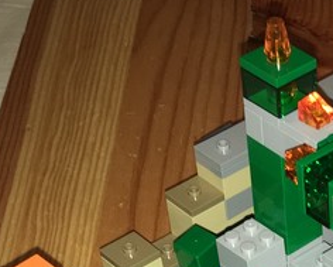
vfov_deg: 13.2
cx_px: 416
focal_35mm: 108
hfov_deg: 16.9
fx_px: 1065
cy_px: 444
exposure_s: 1/33
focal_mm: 4.15
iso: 40
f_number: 2.2
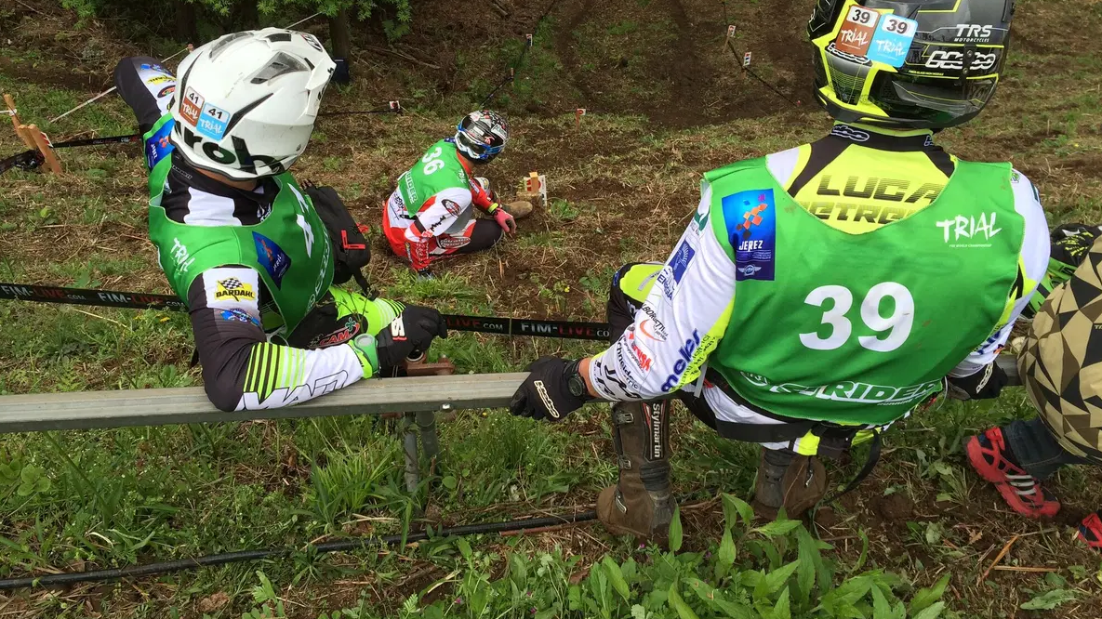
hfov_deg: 61.0
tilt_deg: -56.8
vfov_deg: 36.5
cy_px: 252
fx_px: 935
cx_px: 550
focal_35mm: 32
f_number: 2.2
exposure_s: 1/892
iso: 32
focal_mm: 4.15
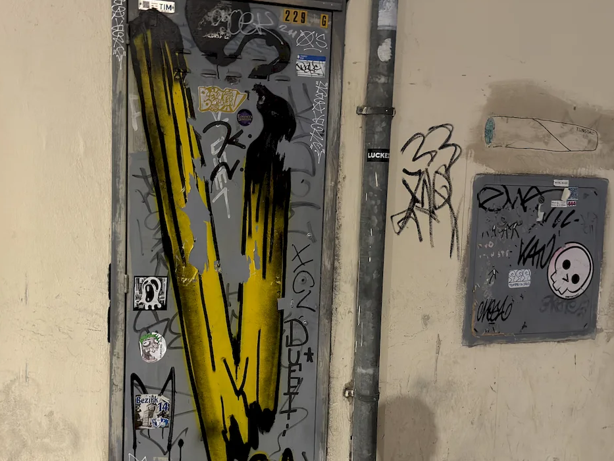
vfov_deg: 32.1
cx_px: 240
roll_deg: -1.9
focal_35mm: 45
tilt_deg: -6.1
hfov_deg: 41.8
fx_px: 798
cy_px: 278
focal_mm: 6.76
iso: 500
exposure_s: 1/25
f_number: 1.78
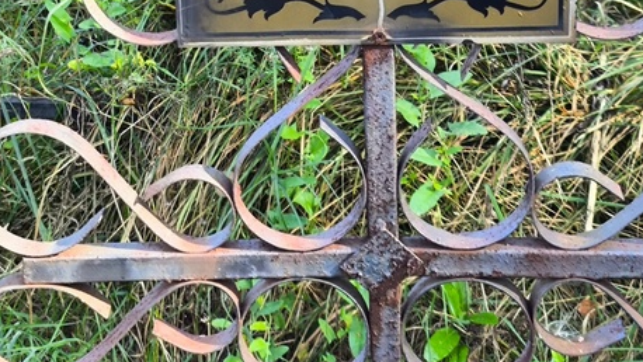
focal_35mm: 95
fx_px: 1620
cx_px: 256
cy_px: -46
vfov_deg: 12.5
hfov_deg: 22.4
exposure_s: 1/120
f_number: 1.7
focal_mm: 4.71
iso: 80
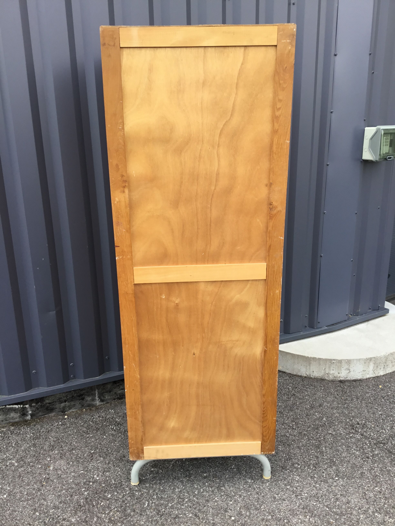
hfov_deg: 45.4
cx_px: 198
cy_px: 263
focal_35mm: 31
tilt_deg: -16.6
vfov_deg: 58.4
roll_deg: +1.8
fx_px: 472
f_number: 2.4
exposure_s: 1/166
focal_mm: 3.3
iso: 25
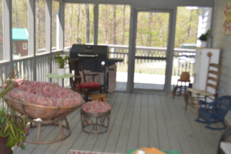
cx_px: 116
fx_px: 250
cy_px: 77
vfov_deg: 34.1
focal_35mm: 39
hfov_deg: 49.6
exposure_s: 1/125
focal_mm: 26
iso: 140
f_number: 4.2
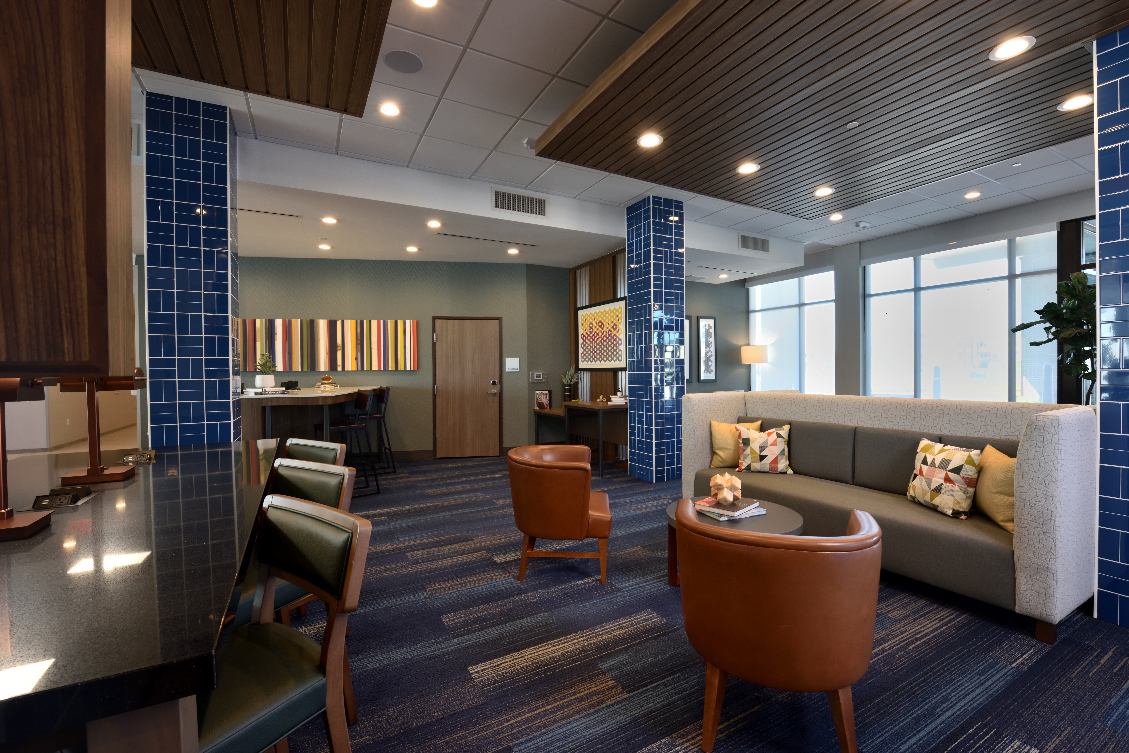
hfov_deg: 100.4
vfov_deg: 77.4
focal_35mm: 15
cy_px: 376
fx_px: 471
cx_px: 564
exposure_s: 1/4
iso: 400
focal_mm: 15
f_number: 14
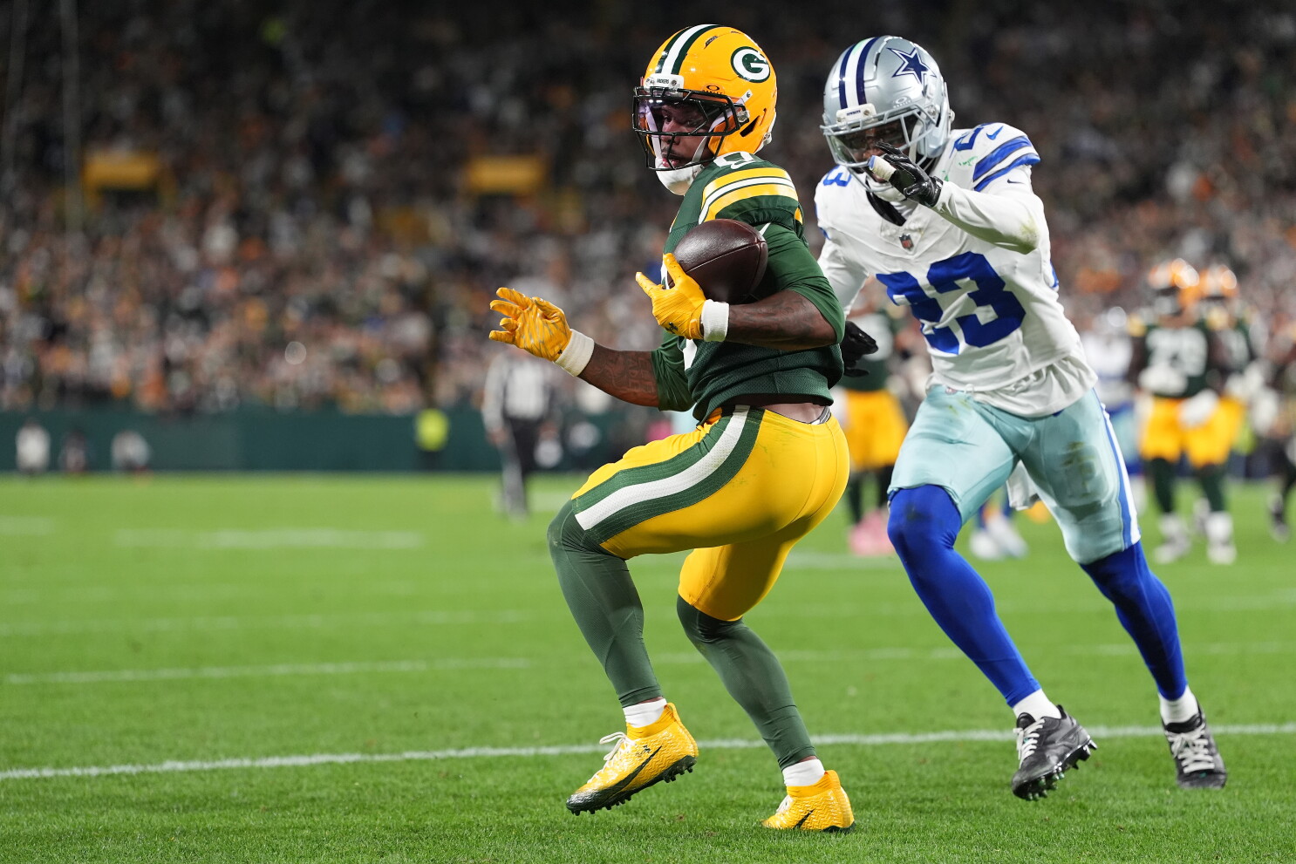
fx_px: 5400
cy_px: 432
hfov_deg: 13.7
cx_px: 648
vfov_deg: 9.2
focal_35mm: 150
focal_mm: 150
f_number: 2.8
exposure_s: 1/2000
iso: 3200
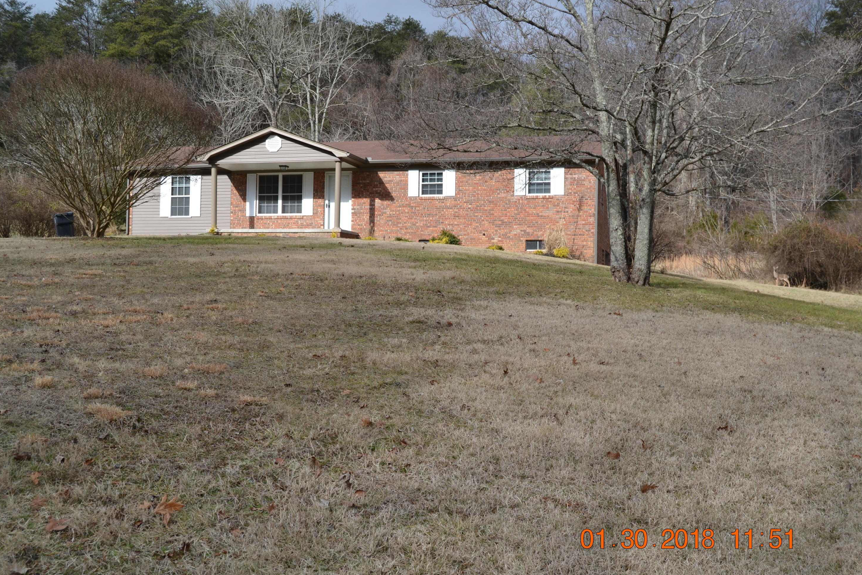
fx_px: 886
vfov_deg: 35.9
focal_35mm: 37
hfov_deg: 51.9
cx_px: 436
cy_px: 289
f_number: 7.1
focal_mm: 24
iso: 100
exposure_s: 1/200
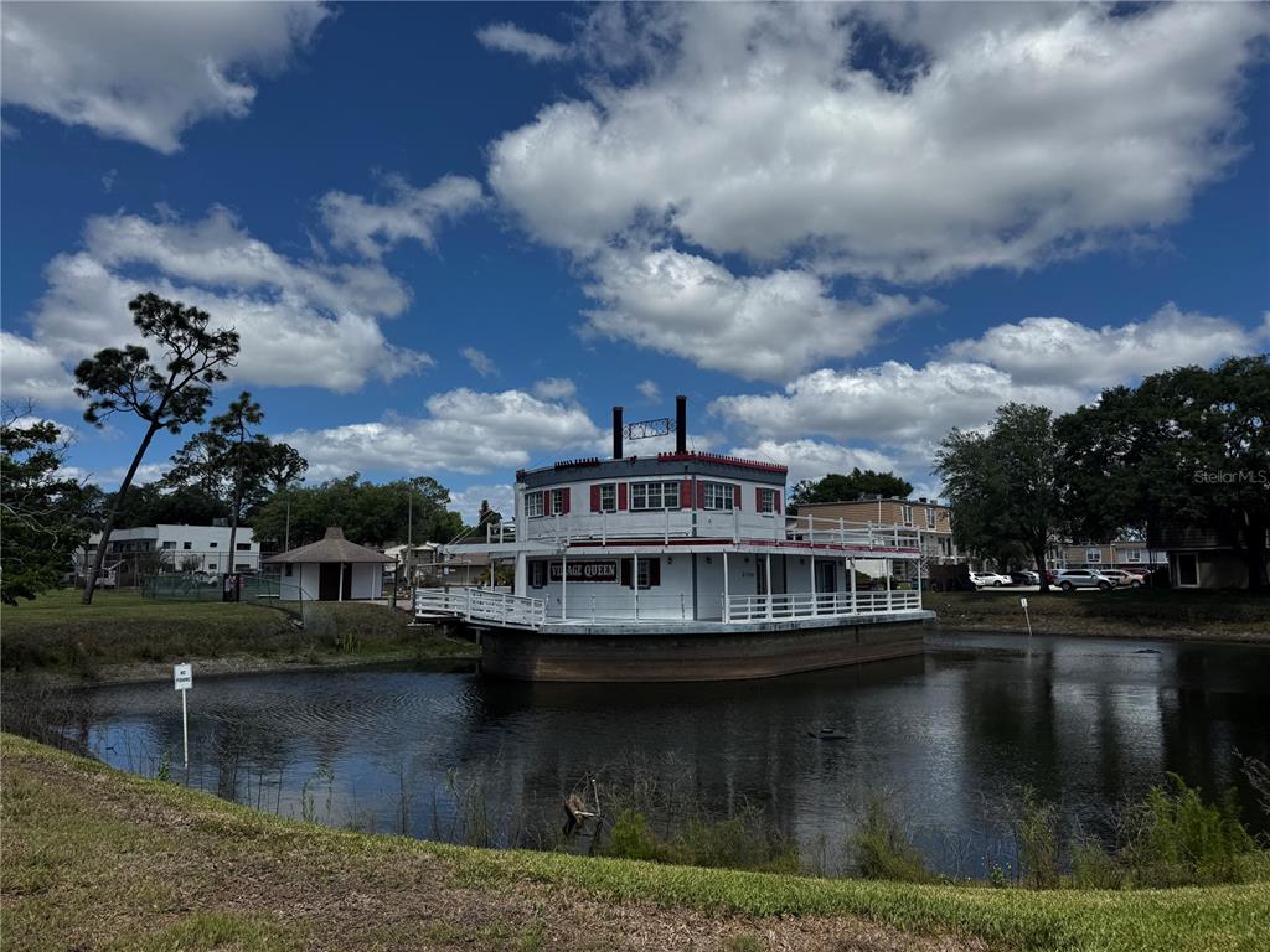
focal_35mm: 24
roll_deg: +0.5
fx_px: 881
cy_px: 476
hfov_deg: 71.6
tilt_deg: +5.3
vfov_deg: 56.8
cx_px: 635
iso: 80
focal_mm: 6.76
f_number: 1.78
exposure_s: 1/9009
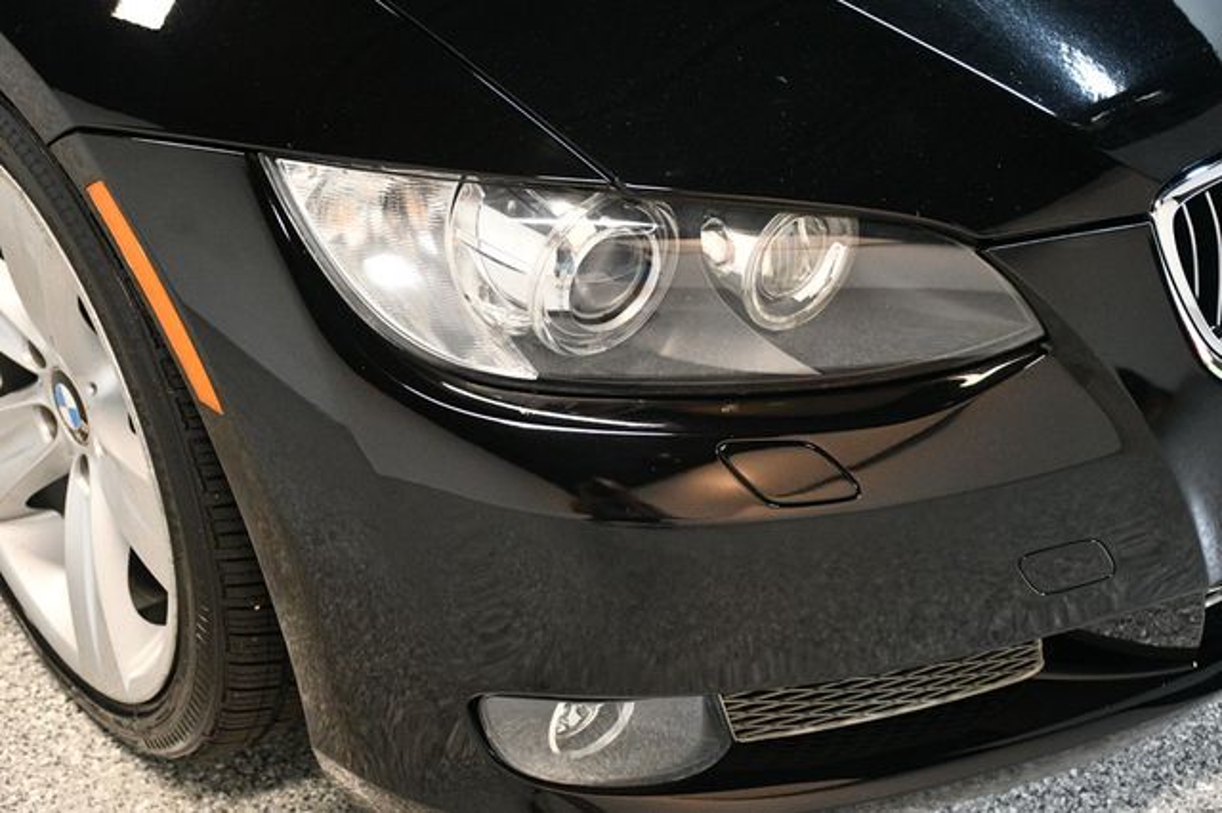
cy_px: 406
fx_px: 2036
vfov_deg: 22.6
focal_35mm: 60
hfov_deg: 33.4
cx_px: 611
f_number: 4.5
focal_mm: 40
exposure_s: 1/80
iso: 3200
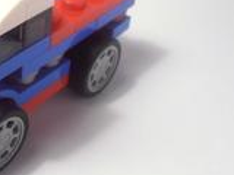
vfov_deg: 17.7
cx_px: -19
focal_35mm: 83
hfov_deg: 22.3
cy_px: 44
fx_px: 561
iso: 80
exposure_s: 1/60
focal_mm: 6.61
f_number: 3.9
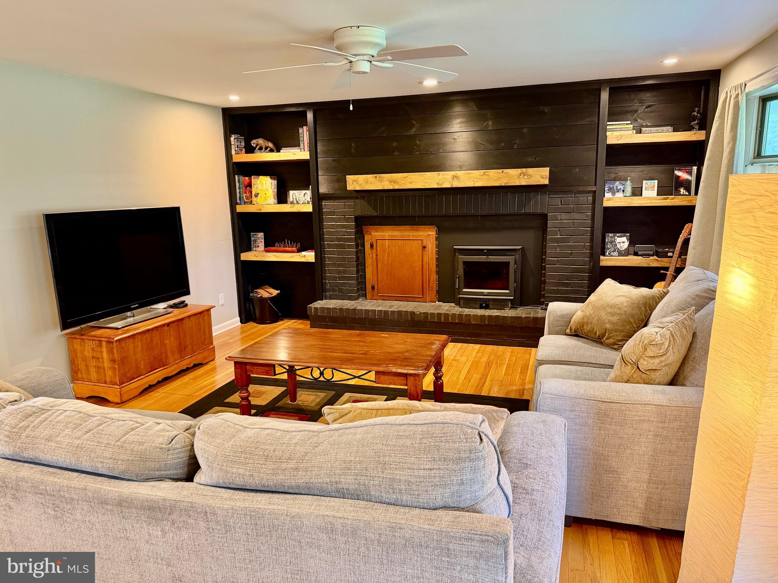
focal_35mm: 24
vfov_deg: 56.8
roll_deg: +1.7
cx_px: 389
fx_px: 539
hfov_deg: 71.6
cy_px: 292
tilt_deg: -10.2
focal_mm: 6.76
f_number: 1.78
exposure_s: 1/60
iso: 400
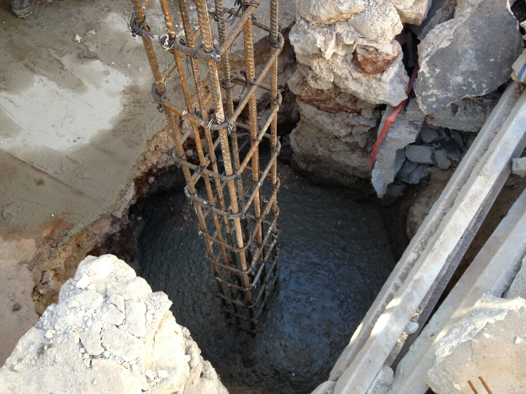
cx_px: 263
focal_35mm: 35
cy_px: 197
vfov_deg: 40.7
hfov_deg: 52.6
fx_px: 532
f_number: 2.4
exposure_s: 1/120
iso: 64
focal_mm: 4.28
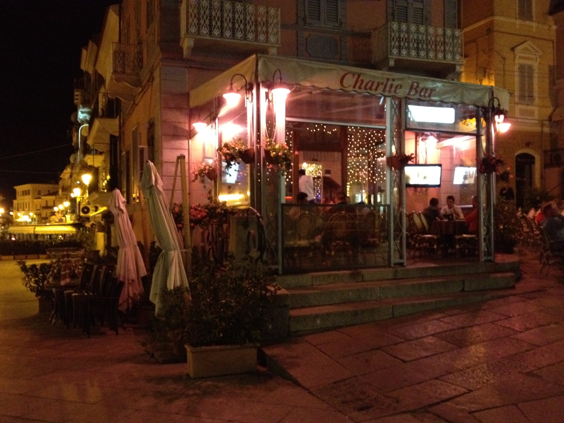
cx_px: 282
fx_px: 570
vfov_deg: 40.7
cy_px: 212
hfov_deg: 52.6
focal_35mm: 35
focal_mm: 4.28
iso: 800
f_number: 2.4
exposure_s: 1/15
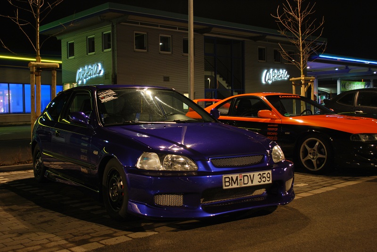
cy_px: 126
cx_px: 188
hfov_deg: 46.4
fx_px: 440
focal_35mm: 42
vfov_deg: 32.0
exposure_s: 1/1.6
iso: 200
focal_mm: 28
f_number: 4.5
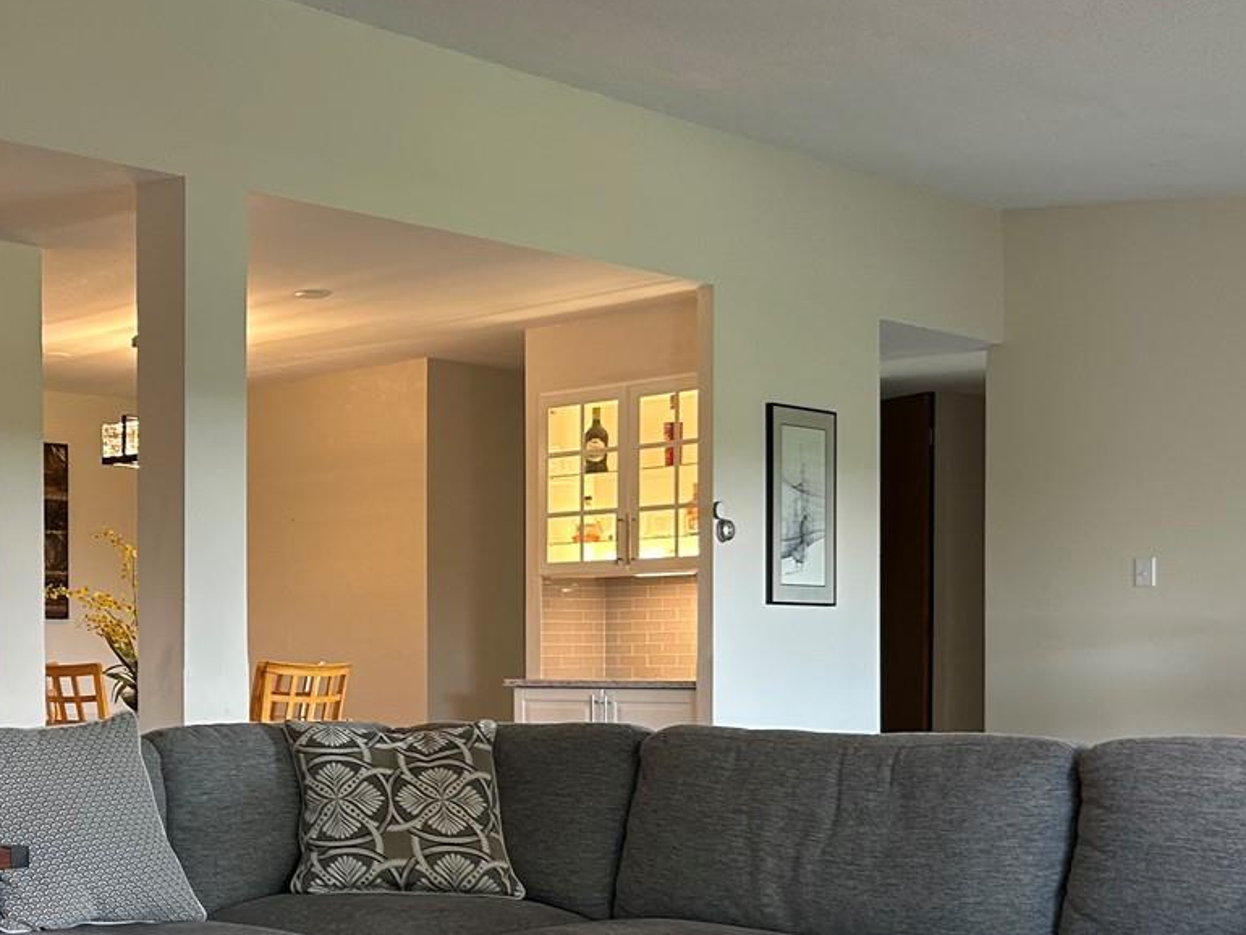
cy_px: 689
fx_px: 1944
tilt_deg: -1.1
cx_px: 139
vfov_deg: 26.7
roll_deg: +0.3
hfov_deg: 33.7
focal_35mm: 54
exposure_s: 1/42
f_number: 1.5
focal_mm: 5.7
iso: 100
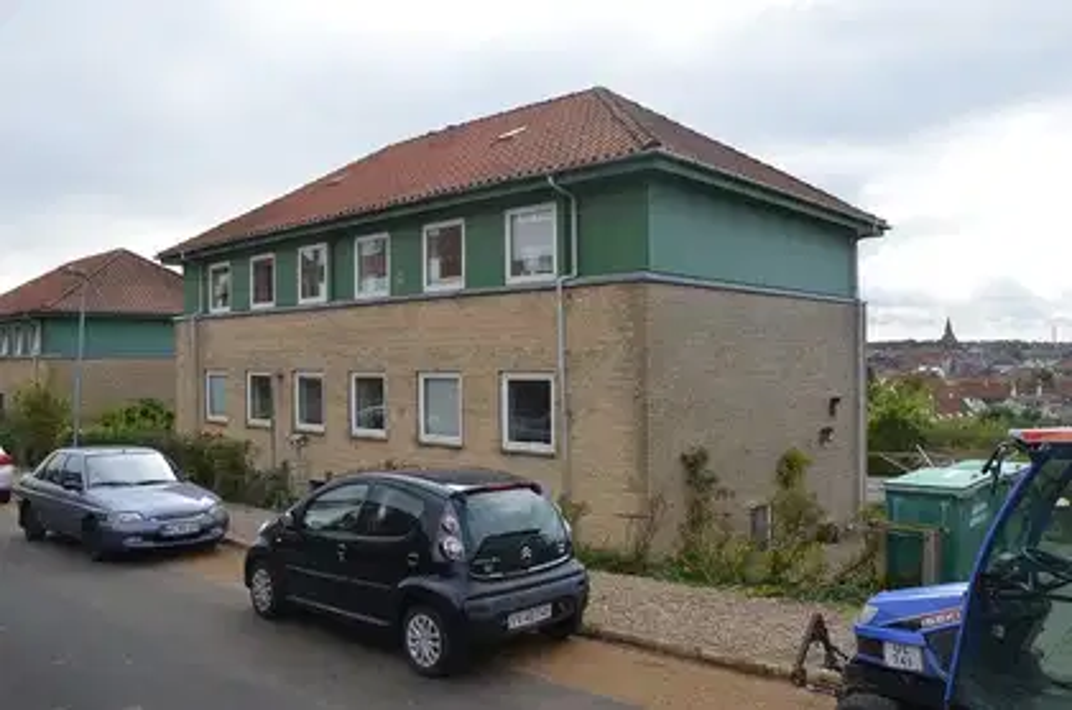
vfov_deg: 47.7
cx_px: 536
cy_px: 355
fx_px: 802
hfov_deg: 67.5
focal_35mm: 27
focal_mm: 18
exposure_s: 1/250
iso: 200
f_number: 8
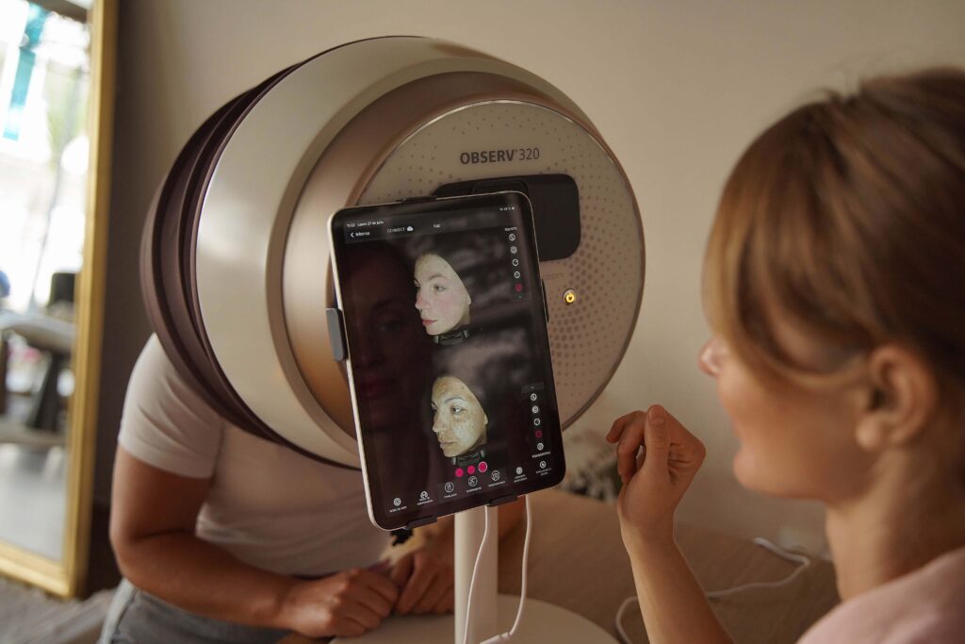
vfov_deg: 35.1
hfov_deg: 50.7
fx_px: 1019
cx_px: 482
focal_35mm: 38
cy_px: 322
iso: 1000
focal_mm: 38
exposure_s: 1/1000
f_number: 2.8
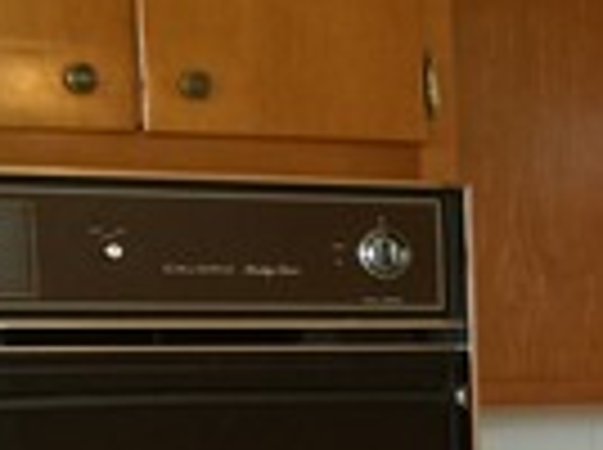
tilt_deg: -7.4
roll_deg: -0.8
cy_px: 598
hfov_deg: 12.8
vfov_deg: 10.4
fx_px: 2417
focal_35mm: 139
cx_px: 1125
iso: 64
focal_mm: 4.15
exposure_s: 1/15
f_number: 2.2
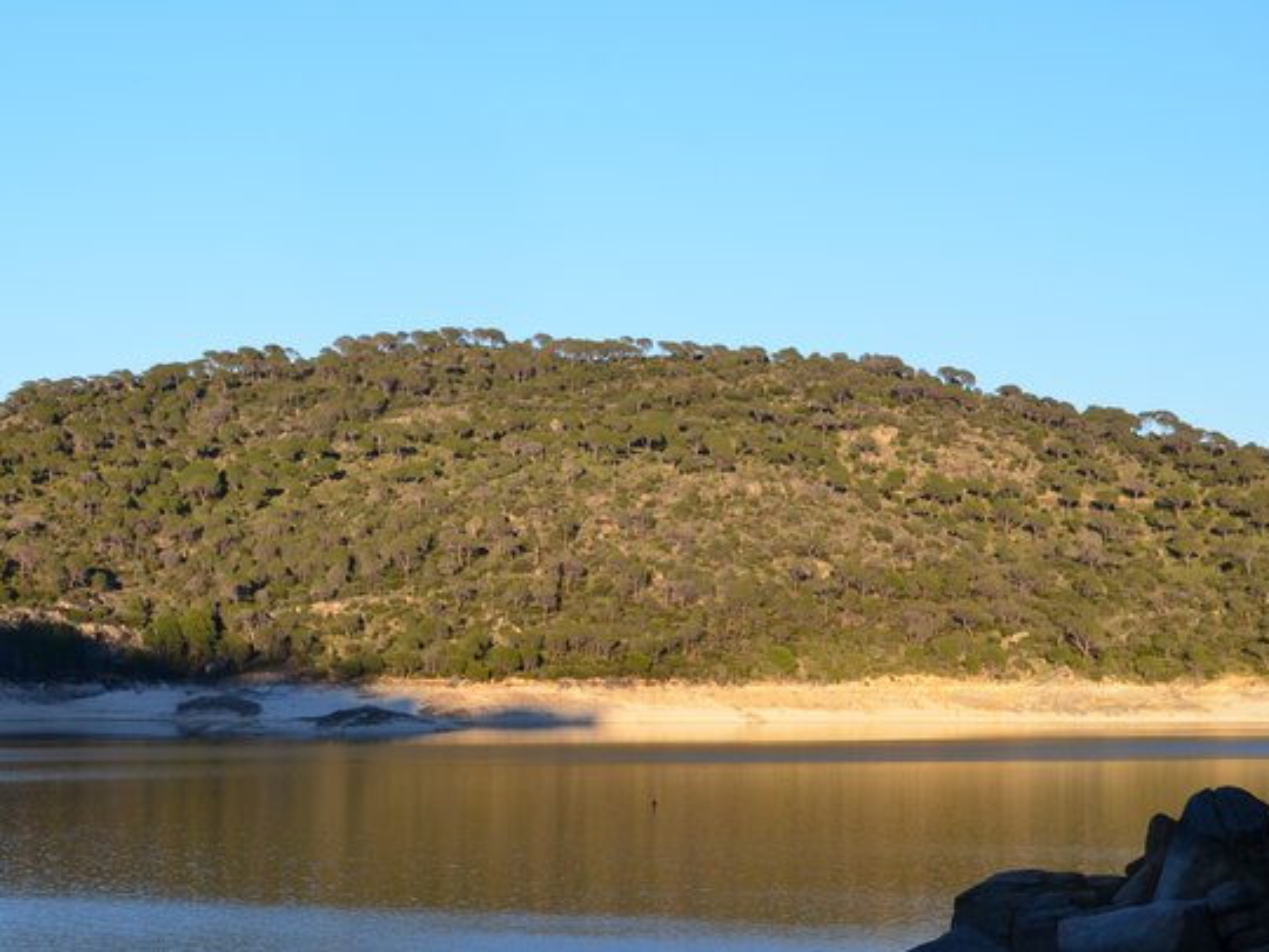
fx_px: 2969
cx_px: 376
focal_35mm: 81
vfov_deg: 18.2
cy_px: 618
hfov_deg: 24.0
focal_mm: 38
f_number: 9
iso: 500
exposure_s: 1/320
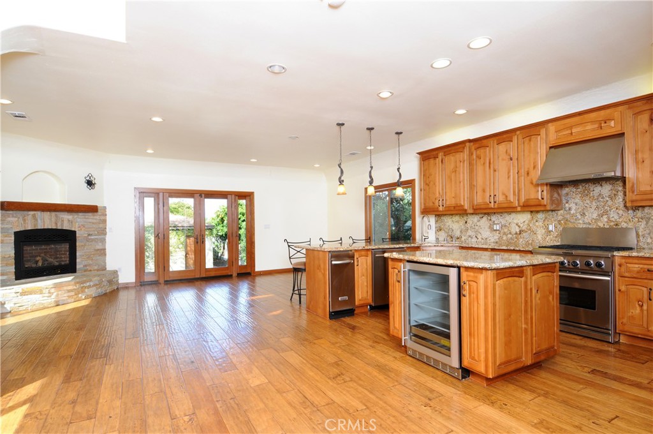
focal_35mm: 18
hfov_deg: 90.1
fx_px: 326
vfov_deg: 67.2
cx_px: 326
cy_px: 217
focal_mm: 12
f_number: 13
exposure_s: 1/40
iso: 400
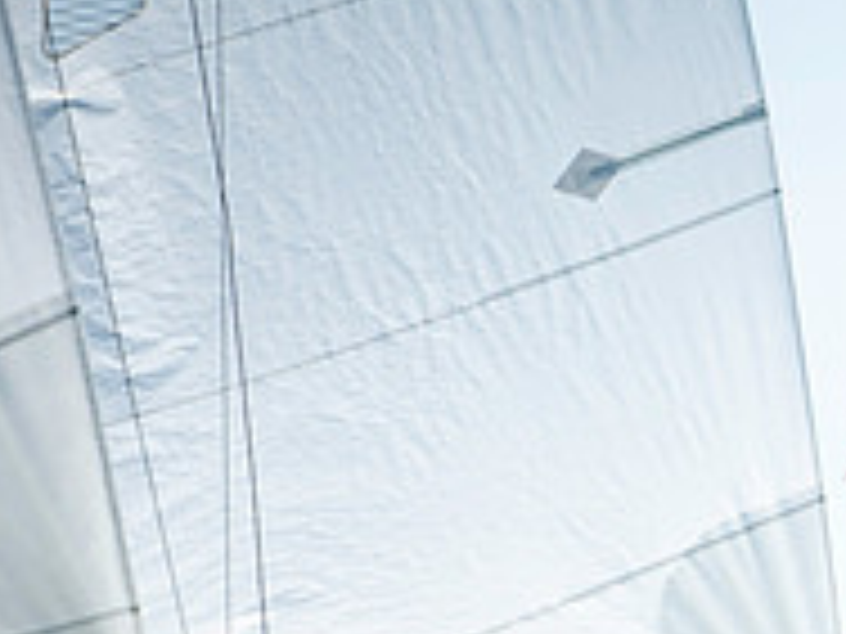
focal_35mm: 976
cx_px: 1030
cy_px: 841
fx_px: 23853
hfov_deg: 2.0
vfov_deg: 1.5
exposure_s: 1/3200
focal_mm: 330
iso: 400
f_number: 4.5
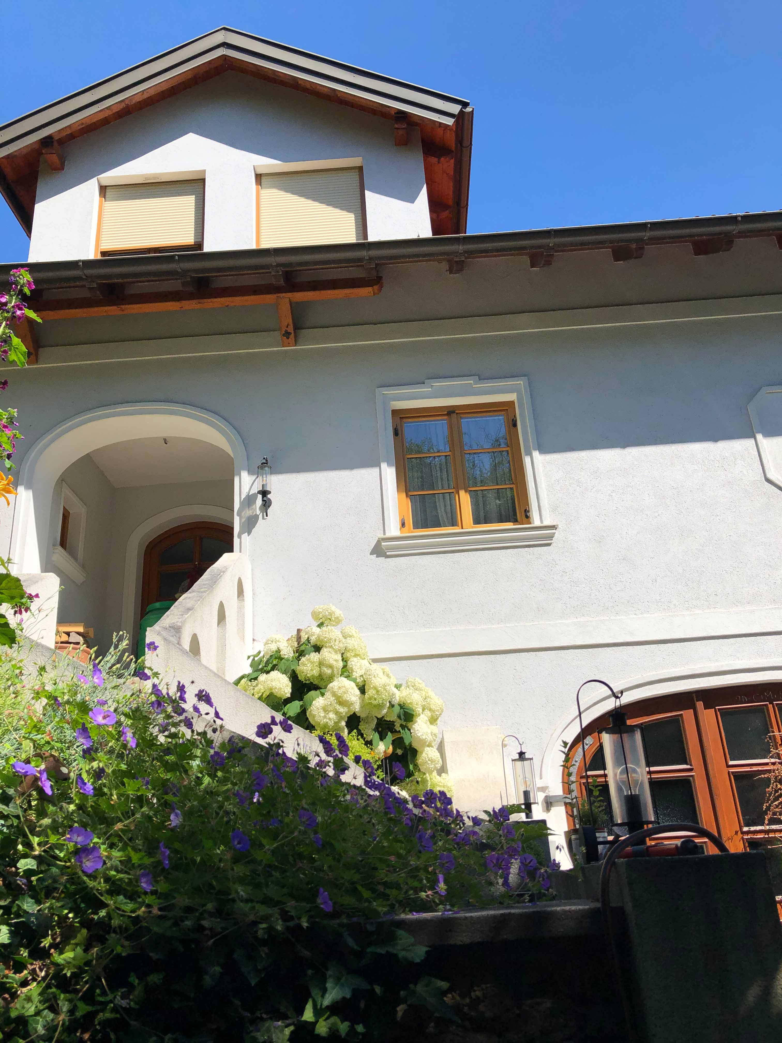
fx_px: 843
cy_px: 522
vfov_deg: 63.4
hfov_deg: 49.7
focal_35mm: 28
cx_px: 391
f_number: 1.8
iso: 20
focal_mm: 3.99
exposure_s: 1/2315
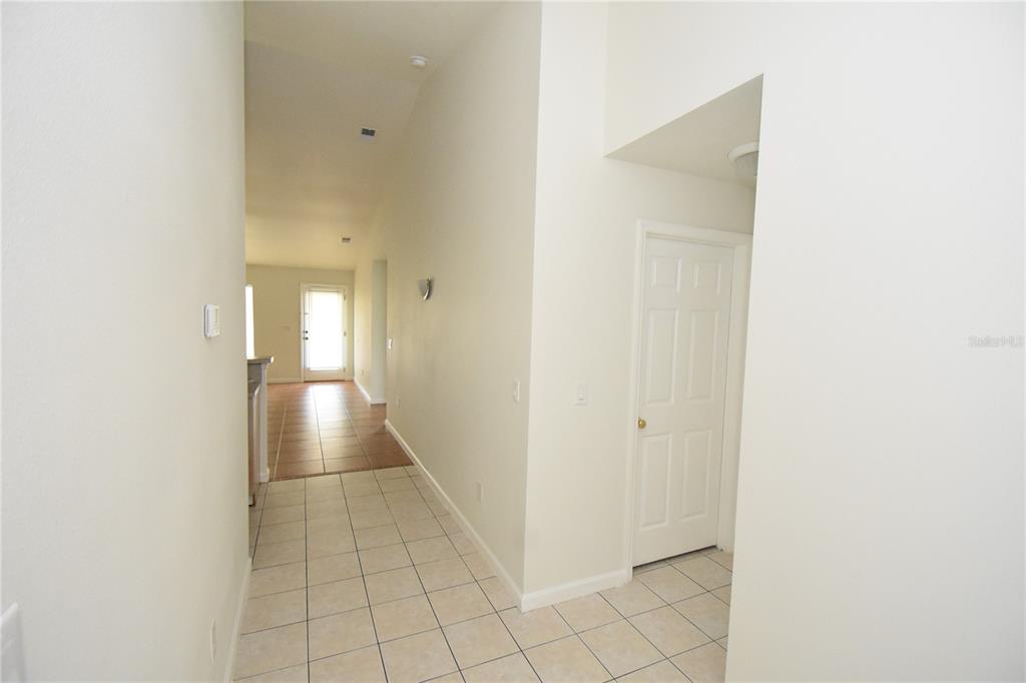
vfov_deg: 77.3
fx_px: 427
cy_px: 342
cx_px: 513
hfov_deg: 100.4
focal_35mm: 15
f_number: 4
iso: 4000
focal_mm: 10
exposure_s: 1/60
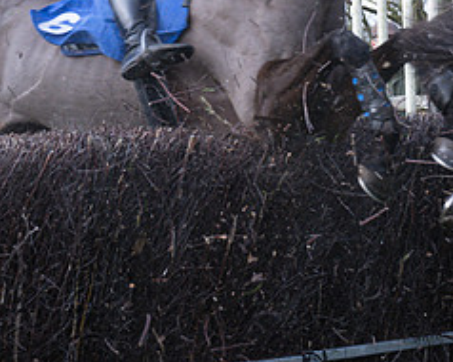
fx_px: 3751
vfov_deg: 5.5
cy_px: 17
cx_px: 293
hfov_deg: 6.9
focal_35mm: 280
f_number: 4
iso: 400
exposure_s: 1/1000
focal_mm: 70
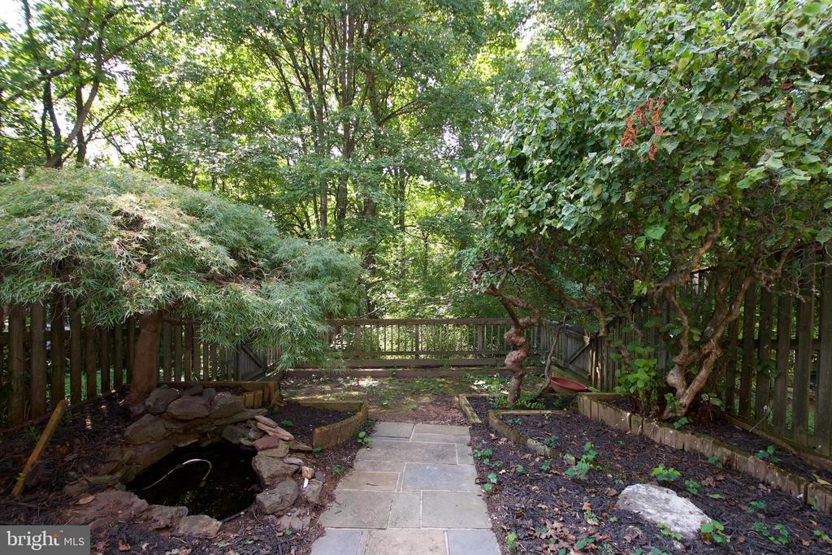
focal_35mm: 15
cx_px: 416
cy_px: 278
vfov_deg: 77.3
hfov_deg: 100.4
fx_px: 347
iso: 2500
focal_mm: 10
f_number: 7.1
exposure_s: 1/500
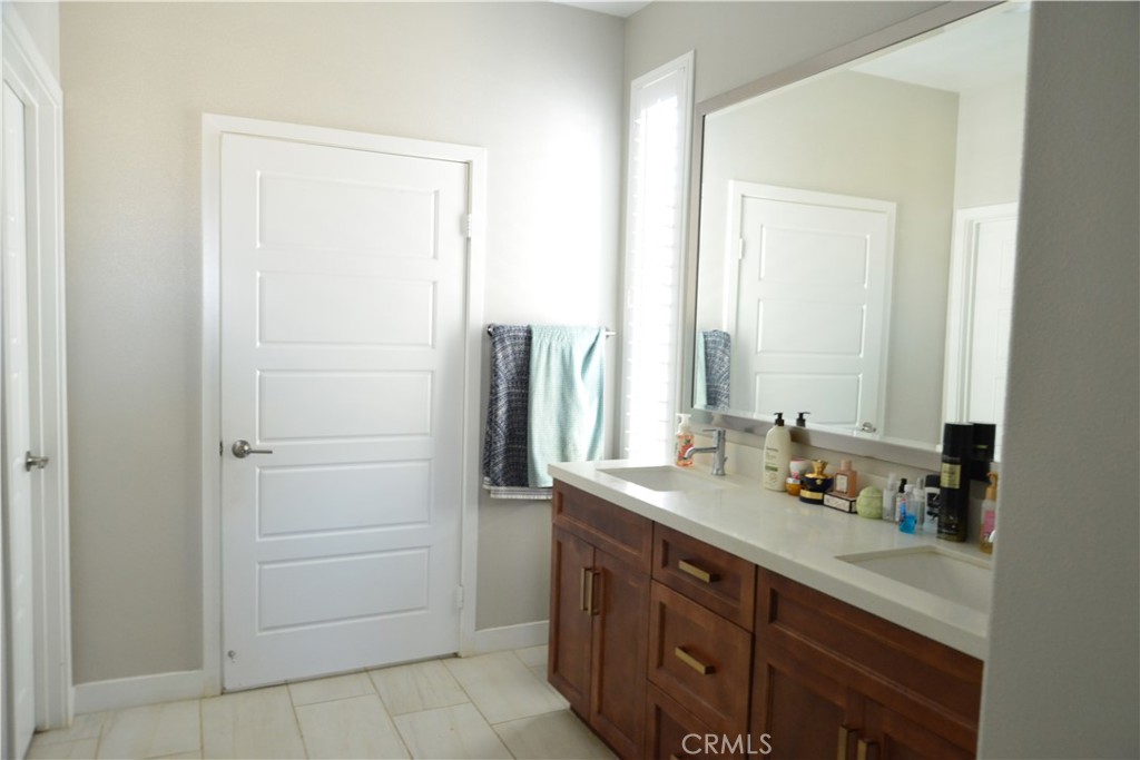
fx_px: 760
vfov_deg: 53.1
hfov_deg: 73.7
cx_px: 570
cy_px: 380
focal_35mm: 24
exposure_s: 1/25
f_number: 9
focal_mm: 24
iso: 3200
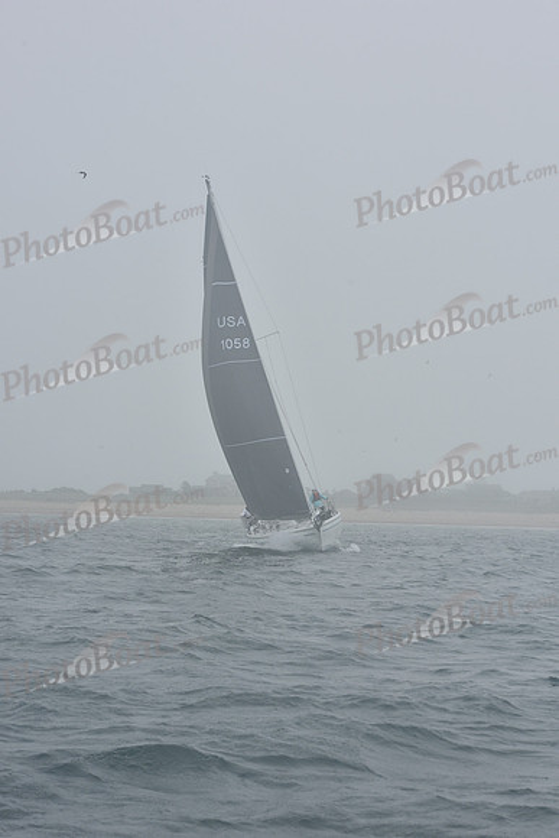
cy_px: 419
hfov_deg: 14.9
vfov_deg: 22.1
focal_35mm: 92
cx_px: 280
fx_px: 2141
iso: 250
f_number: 10
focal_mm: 92
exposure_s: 1/800
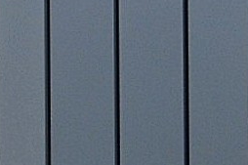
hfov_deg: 7.2
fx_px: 1784
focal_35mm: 259
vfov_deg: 5.2
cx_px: -451
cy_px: 316
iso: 800
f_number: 6.3
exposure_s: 1/60
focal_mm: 27
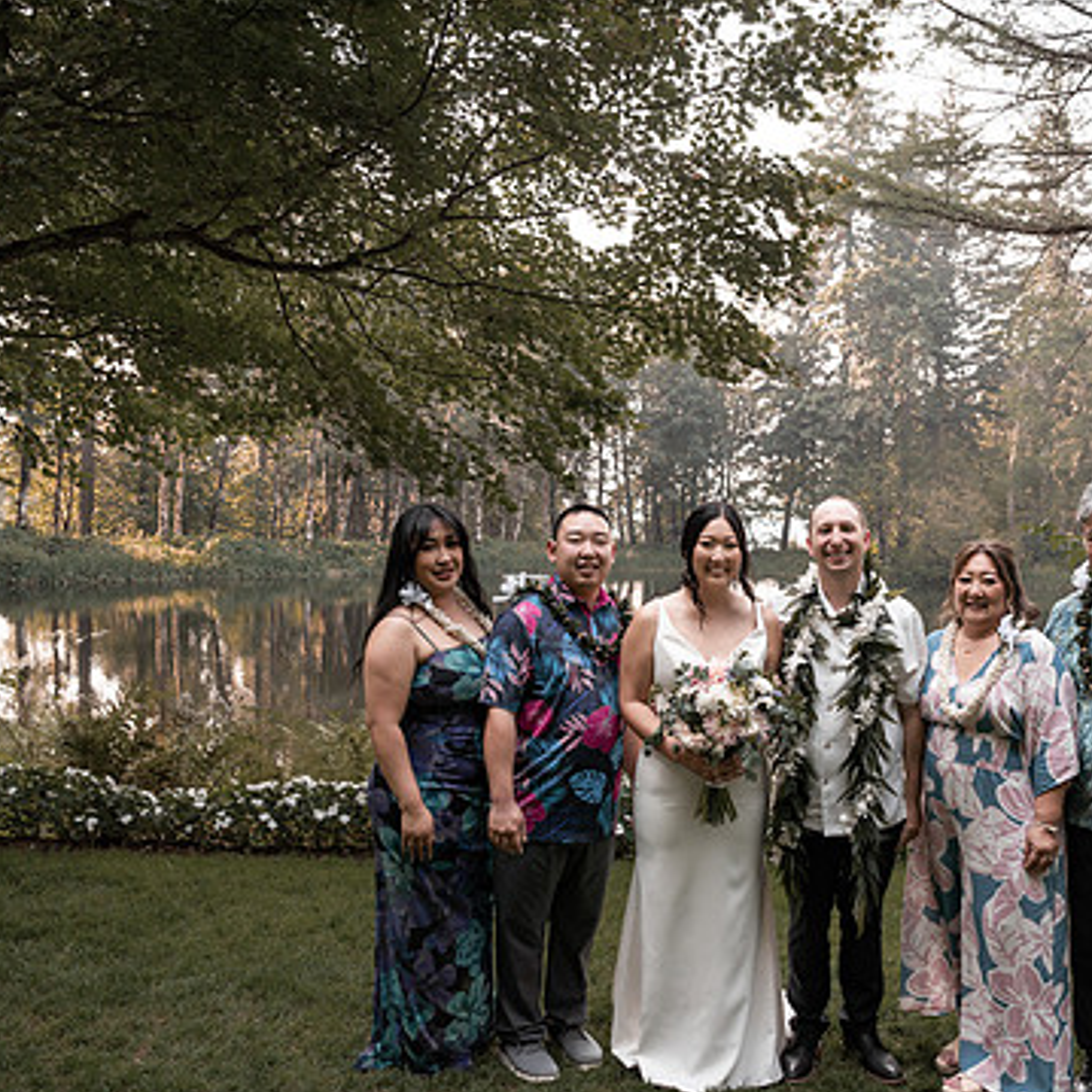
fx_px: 1178
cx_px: 742
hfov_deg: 48.8
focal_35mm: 33
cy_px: 583
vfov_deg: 49.7
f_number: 3.5
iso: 200
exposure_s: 1/320
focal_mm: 24
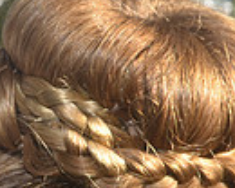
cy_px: 175
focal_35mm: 150
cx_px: 81
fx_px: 1043
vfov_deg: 10.2
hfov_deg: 12.8
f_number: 9
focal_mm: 24
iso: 200
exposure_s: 1/200
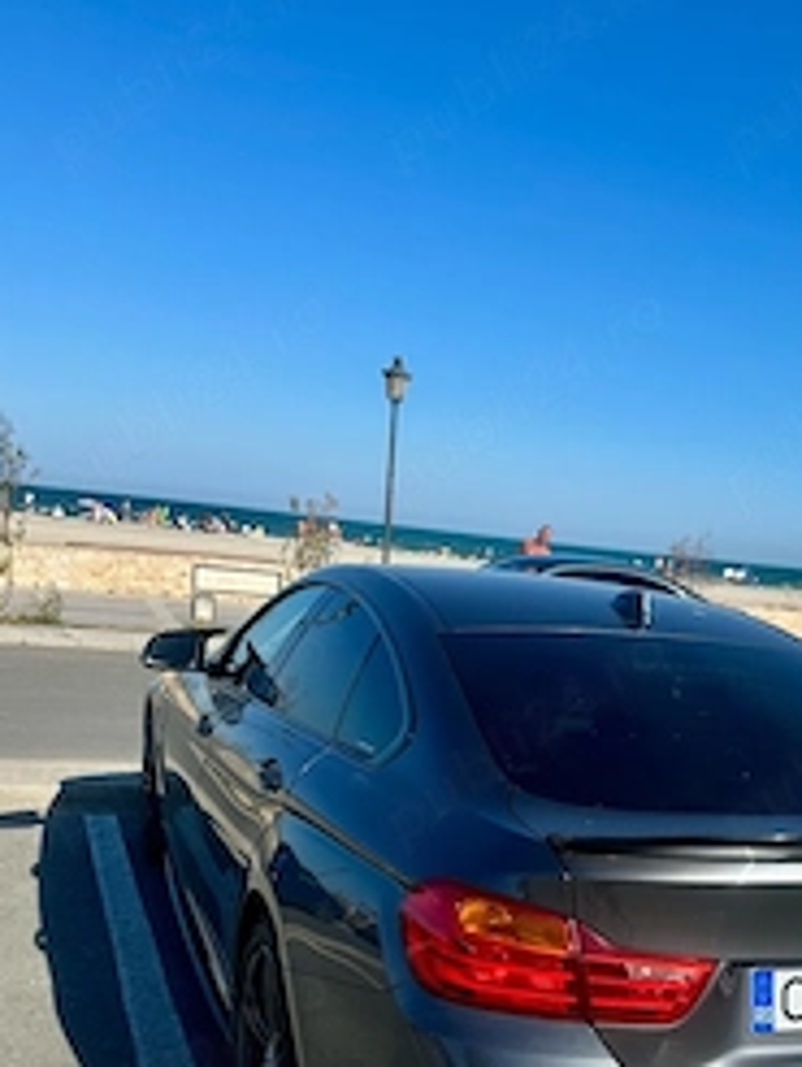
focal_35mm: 39
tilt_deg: -10.5
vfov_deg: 46.3
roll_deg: -5.8
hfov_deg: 36.0
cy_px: 789
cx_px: 611
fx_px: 1203
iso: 80
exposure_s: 1/5000
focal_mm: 6.86
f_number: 1.78
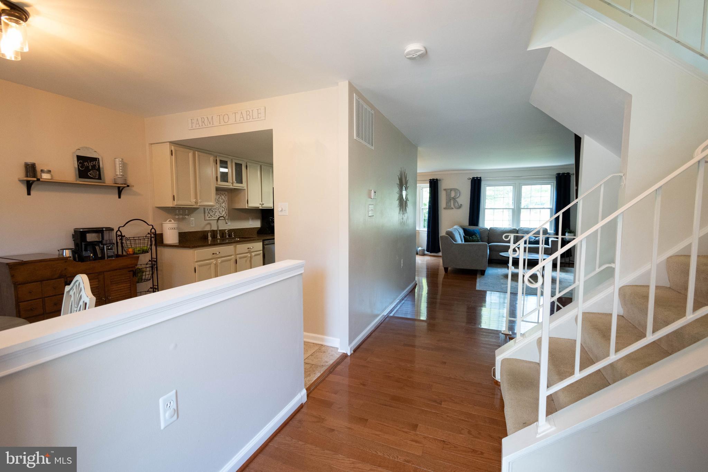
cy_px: 236
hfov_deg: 100.4
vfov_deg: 77.3
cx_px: 354
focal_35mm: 15
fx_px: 295
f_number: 4.5
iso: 1000
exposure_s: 1/60
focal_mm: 10
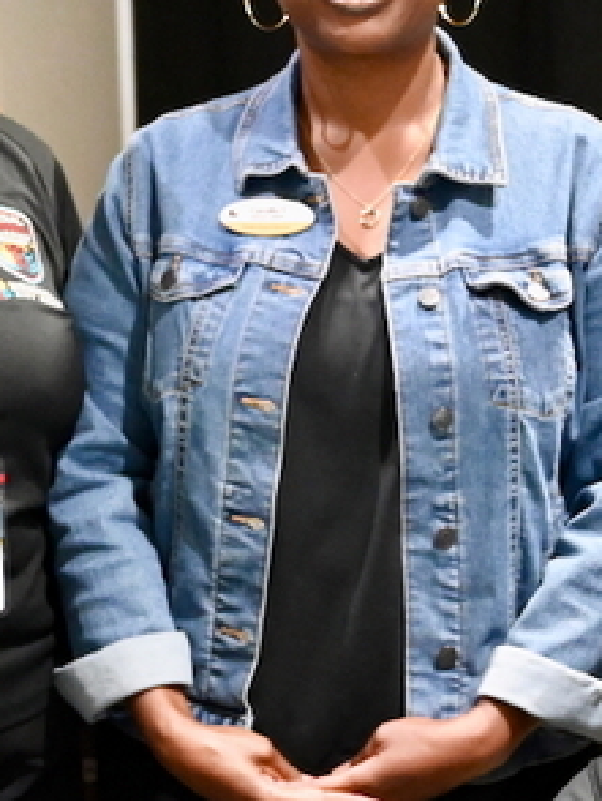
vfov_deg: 16.8
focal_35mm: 117
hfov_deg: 12.7
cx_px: 379
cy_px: 501
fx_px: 2709
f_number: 4
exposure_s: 1/200
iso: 9000
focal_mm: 35
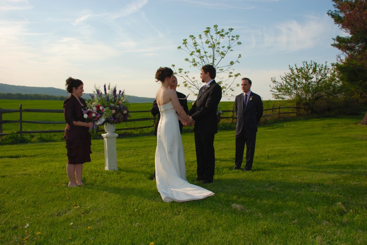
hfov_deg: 61.9
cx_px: 184
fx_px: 306
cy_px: 122
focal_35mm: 30
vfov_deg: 43.7
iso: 100
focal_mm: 20
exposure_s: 1/200
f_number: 7.1
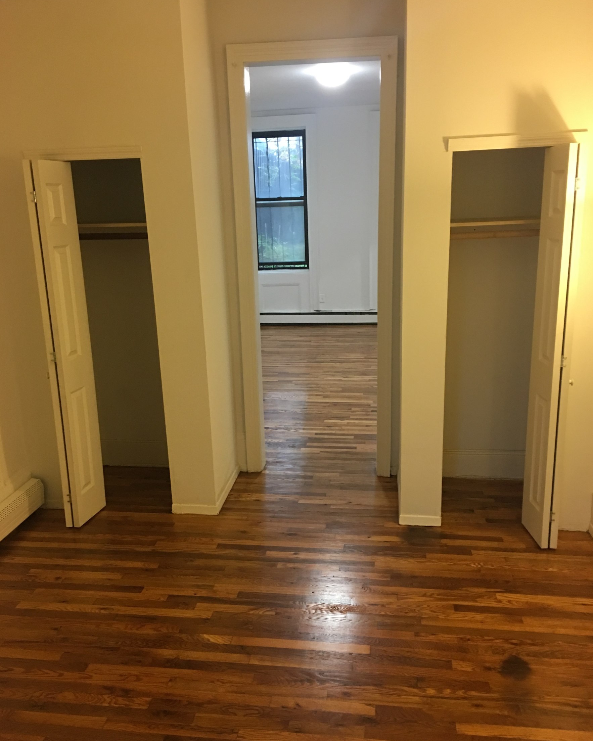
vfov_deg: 57.1
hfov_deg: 47.1
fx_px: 680
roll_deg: +0.0
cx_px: 294
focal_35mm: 31
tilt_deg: -14.3
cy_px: 397
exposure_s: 1/15
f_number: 2.2
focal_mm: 4.15
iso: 100
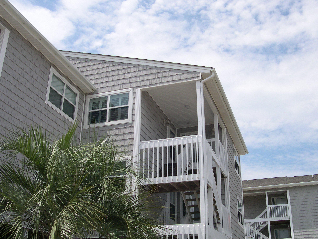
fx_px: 368
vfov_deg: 36.0
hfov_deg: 46.8
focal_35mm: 40
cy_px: 125
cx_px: 162
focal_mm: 8
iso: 141
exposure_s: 1/407
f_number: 7.6
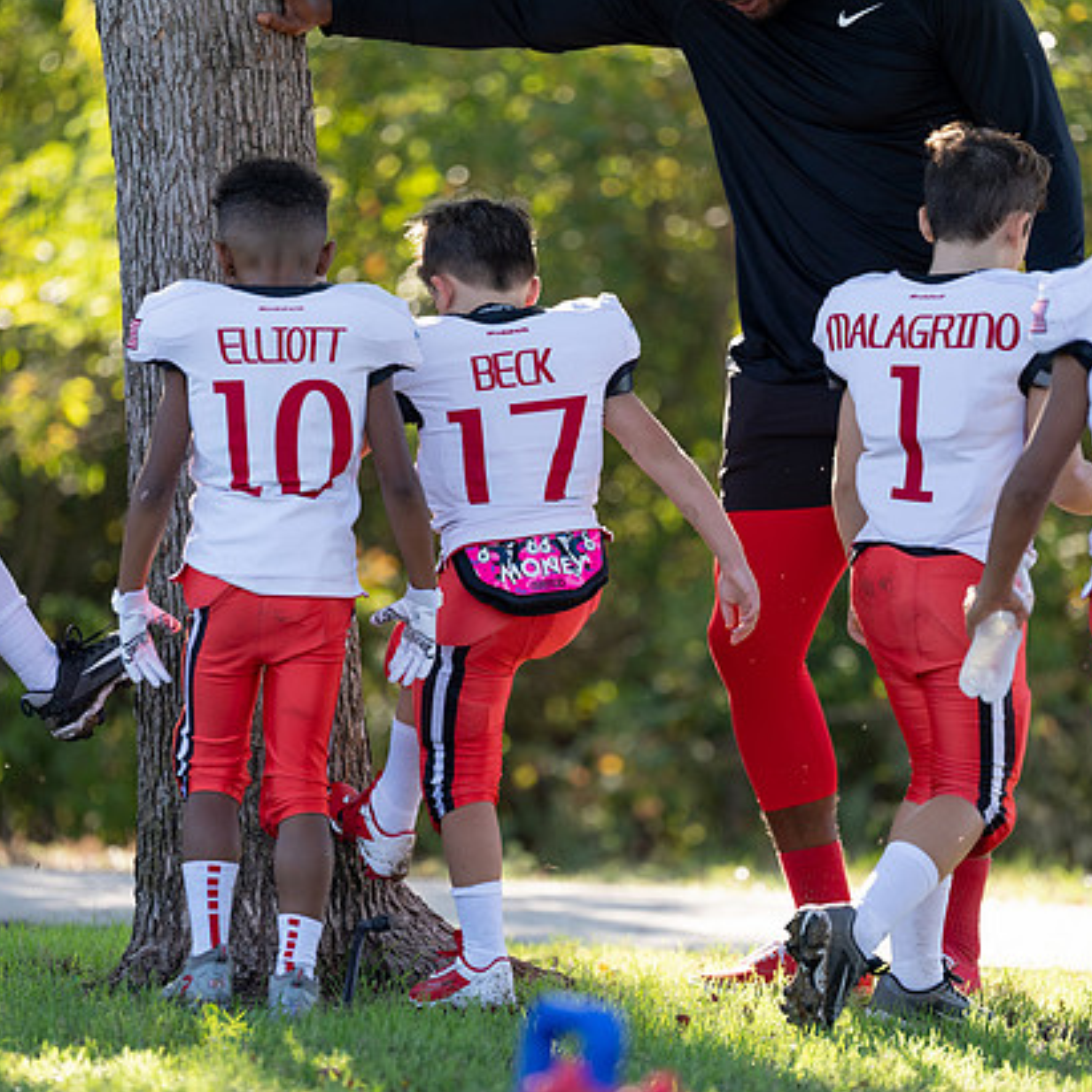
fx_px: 7566
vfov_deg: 8.3
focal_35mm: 212
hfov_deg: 8.3
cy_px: 547
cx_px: 518
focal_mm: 165
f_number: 2.8
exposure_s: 1/1000
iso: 320
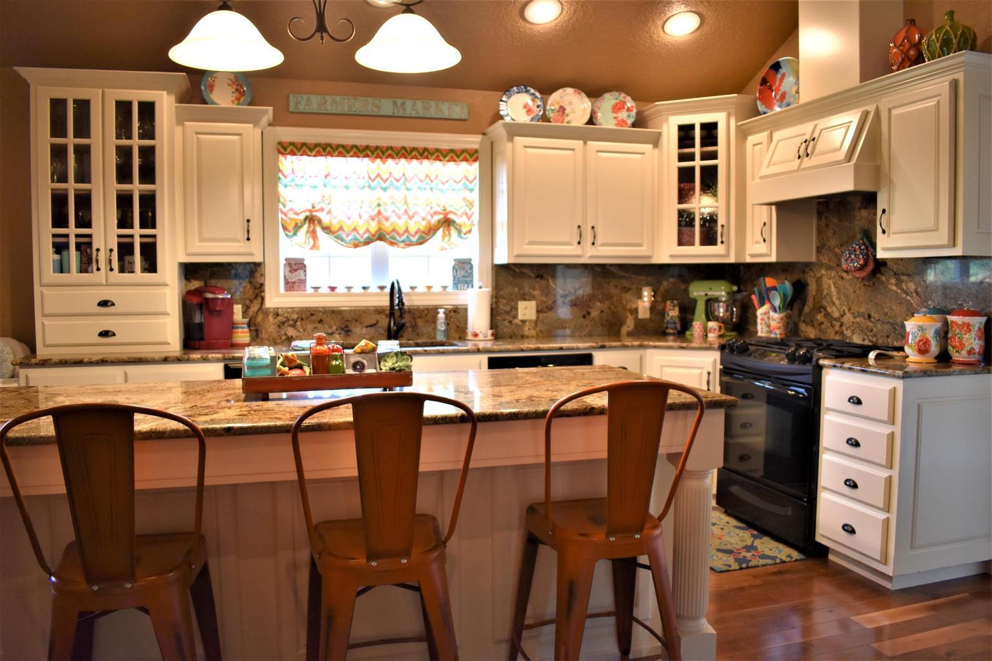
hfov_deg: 67.4
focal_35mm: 27
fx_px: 744
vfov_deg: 47.9
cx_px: 496
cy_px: 330
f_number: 3.5
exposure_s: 1/60
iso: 1000
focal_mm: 18
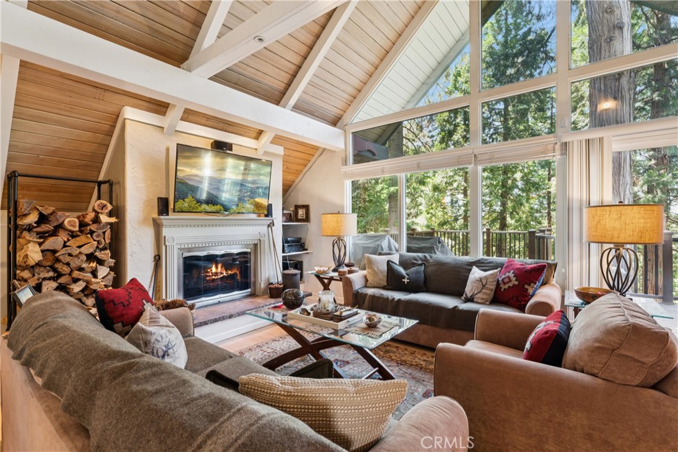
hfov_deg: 94.7
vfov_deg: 71.7
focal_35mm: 17
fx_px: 313
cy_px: 226
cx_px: 339
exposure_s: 1.6
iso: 100
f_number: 13
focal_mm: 16.6
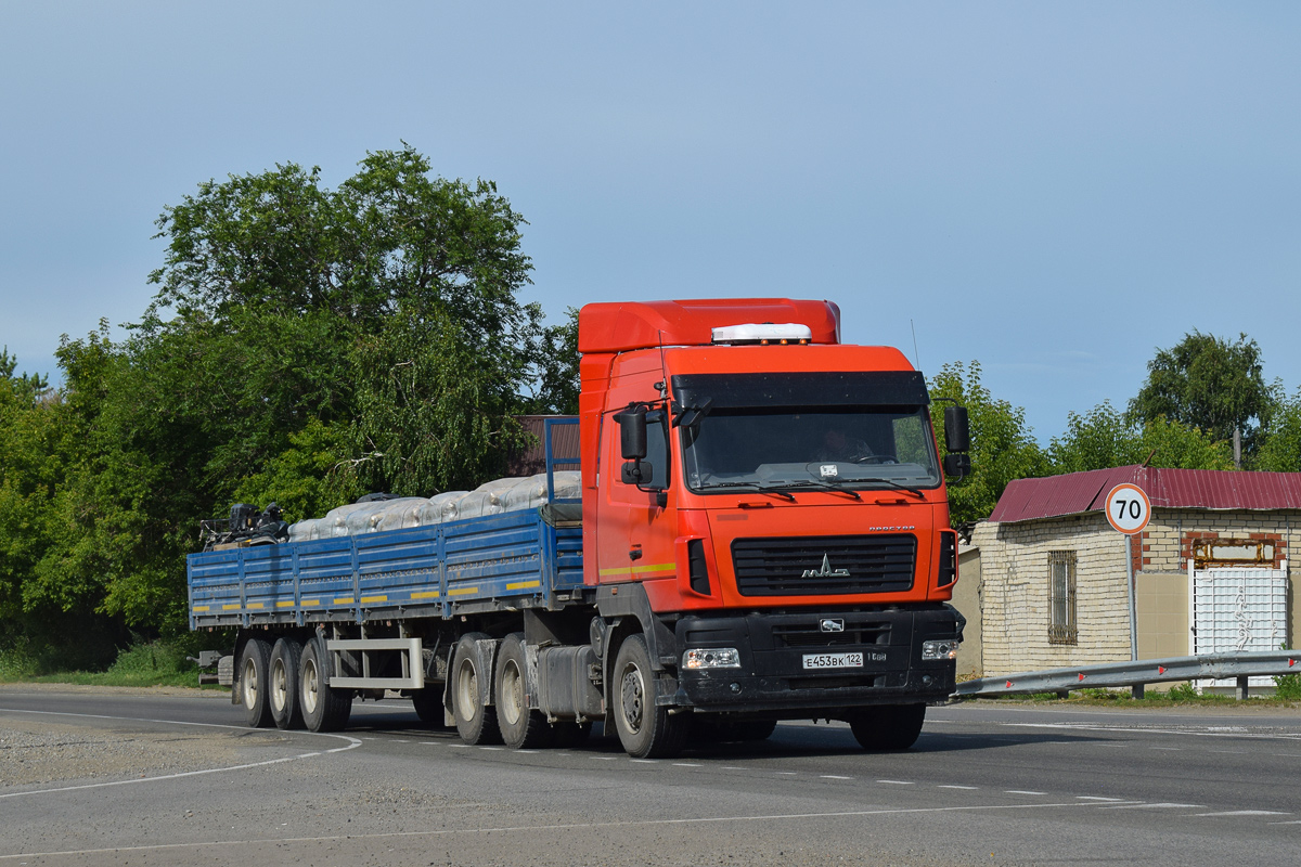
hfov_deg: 24.6
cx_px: 650
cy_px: 434
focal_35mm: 82
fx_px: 2981
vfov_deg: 16.6
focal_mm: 55
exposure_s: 1/1250
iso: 200
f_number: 7.1
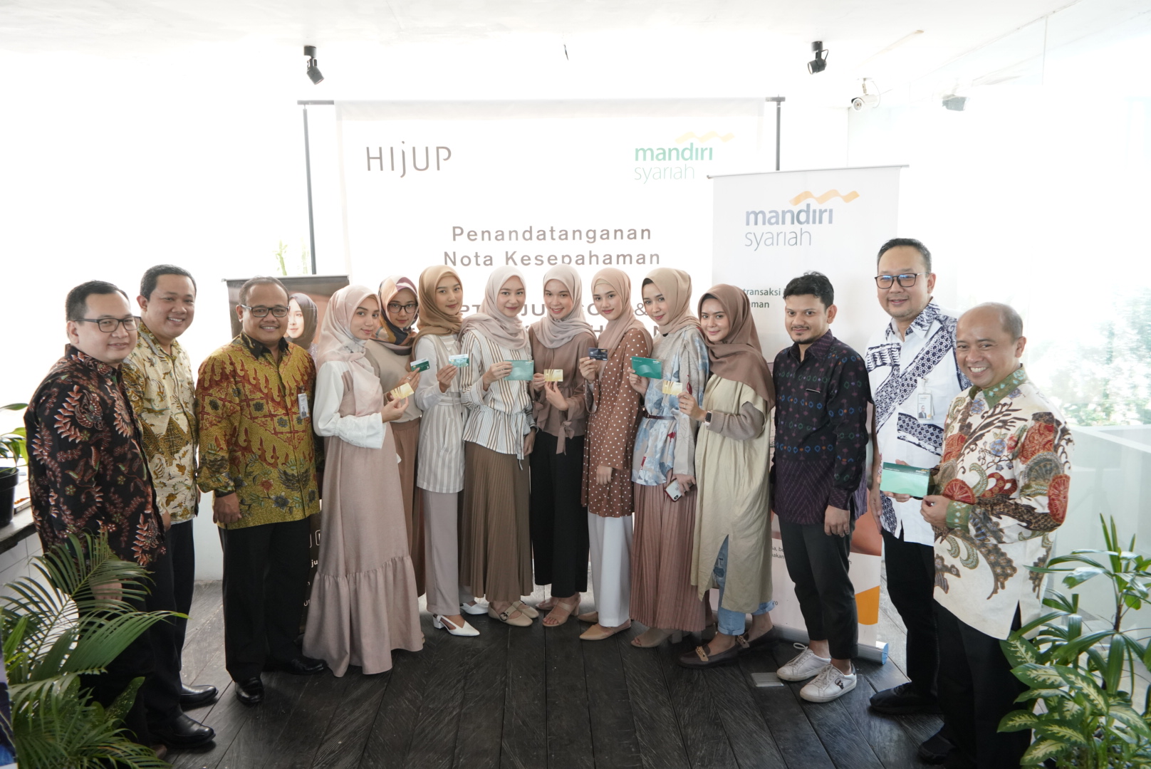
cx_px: 576
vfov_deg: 46.5
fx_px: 896
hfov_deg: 65.4
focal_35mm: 28
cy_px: 384
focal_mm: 28
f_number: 5.6
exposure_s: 1/125
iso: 2000
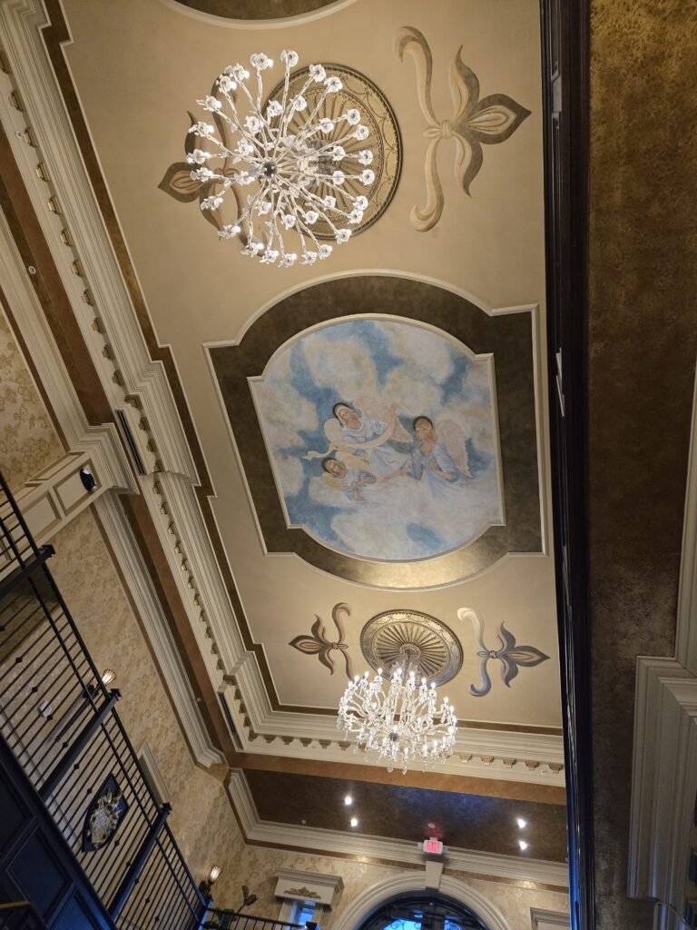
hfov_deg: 58.9
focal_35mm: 23
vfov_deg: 73.9
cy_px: 465
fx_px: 617
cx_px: 348
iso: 640
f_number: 1.8
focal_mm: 5.4
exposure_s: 1/120
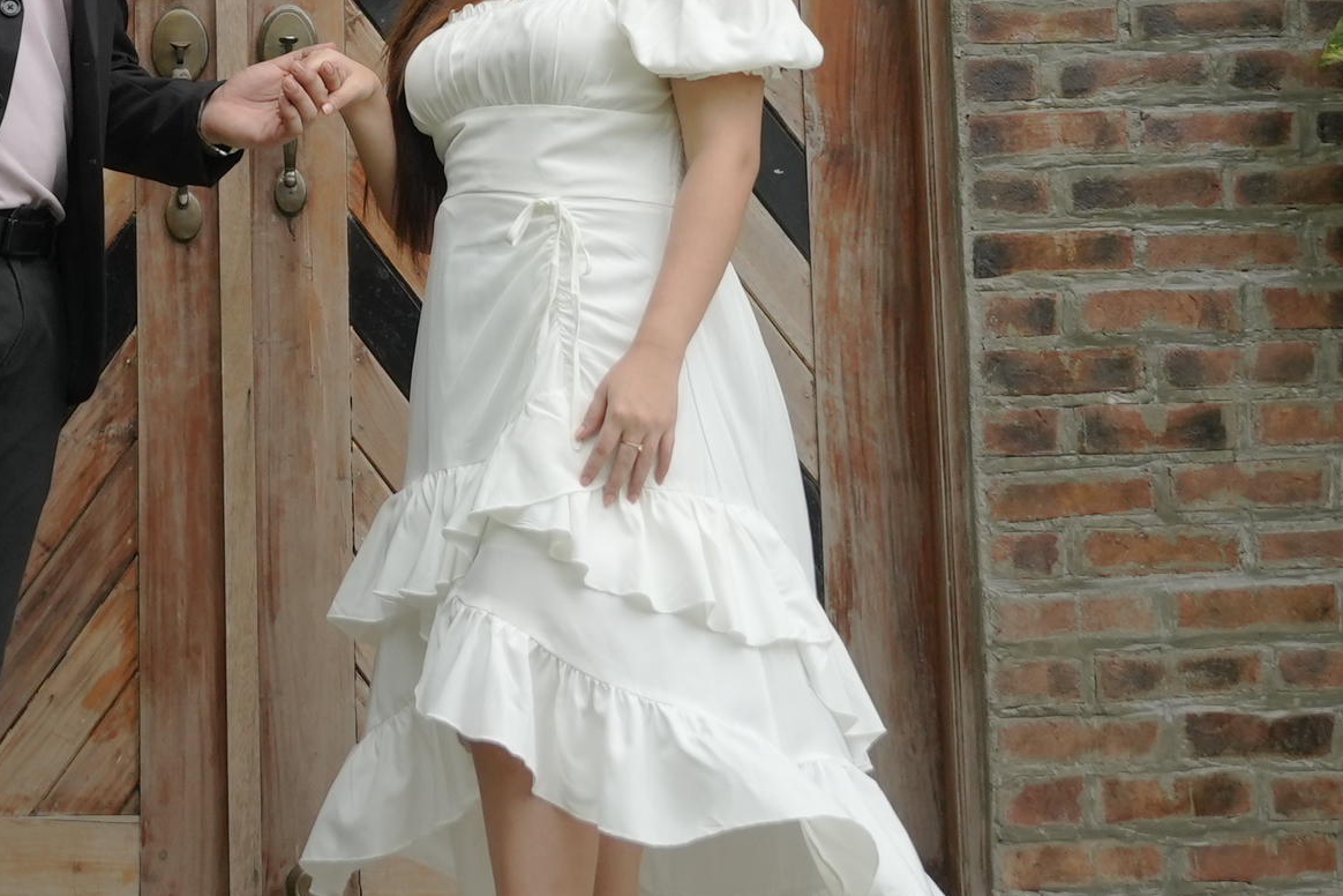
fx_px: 3544
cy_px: -253
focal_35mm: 95
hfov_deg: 21.3
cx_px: 345
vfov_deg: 13.9
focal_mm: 24
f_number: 2.8
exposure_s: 1/800
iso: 500
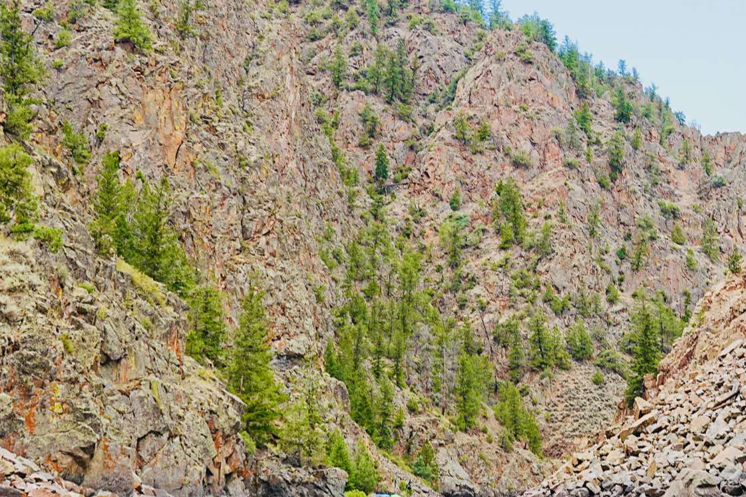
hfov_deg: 22.4
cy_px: 340
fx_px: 1862
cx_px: 570
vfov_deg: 15.2
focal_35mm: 90
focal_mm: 35
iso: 100
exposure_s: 1/80
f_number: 7.1
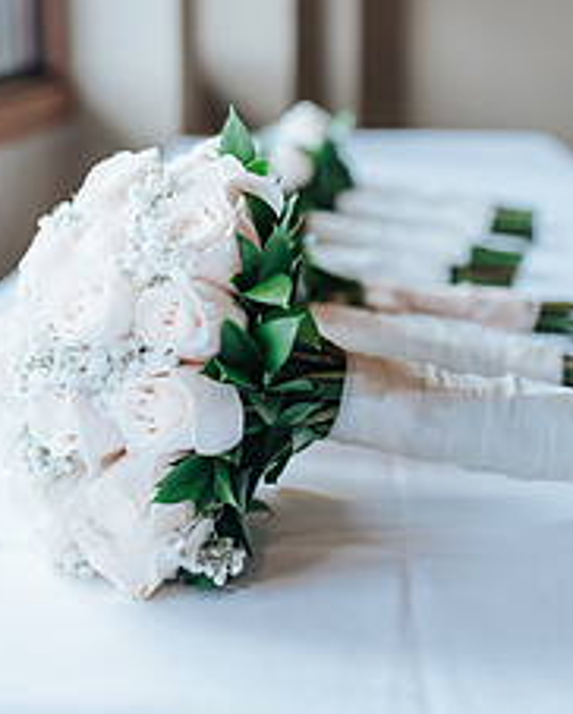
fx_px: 1376
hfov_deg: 23.5
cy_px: 204
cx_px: 348
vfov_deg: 28.8
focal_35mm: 65
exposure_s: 1/640
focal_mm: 35
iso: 400
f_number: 2.8
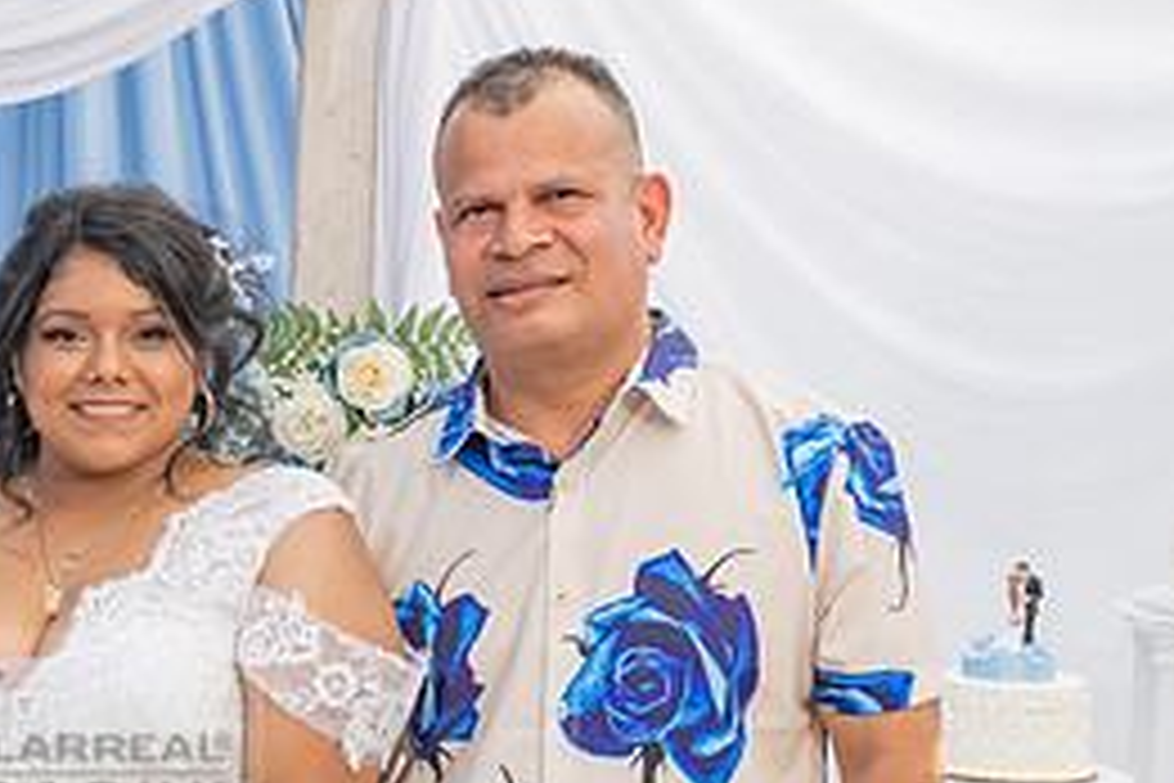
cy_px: 736
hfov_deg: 26.3
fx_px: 2315
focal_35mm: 71
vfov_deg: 18.8
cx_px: -117
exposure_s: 1/125
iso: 200
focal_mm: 32
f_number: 5.6
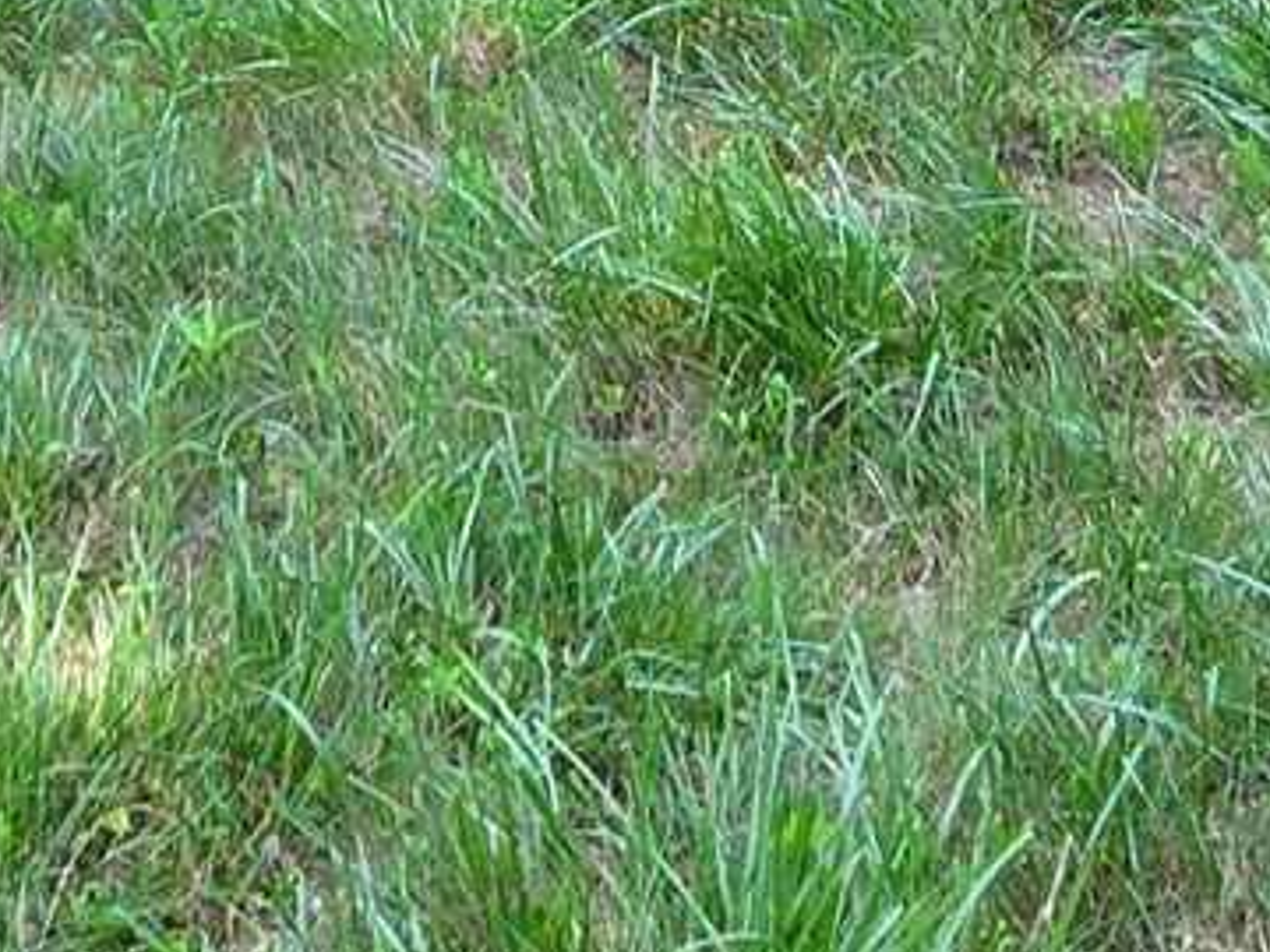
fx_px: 2715
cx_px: -78
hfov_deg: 24.8
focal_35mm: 74
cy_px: -1336
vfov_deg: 13.9
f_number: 1.9
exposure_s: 1/255
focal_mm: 2.2
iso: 40
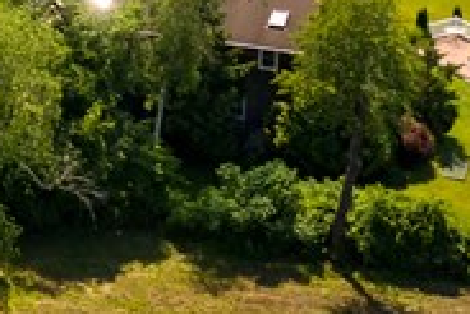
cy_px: -208
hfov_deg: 12.2
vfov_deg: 8.1
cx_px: -41
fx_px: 2156
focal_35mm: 165
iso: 200
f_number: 2.8
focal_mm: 10.26
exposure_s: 1/200
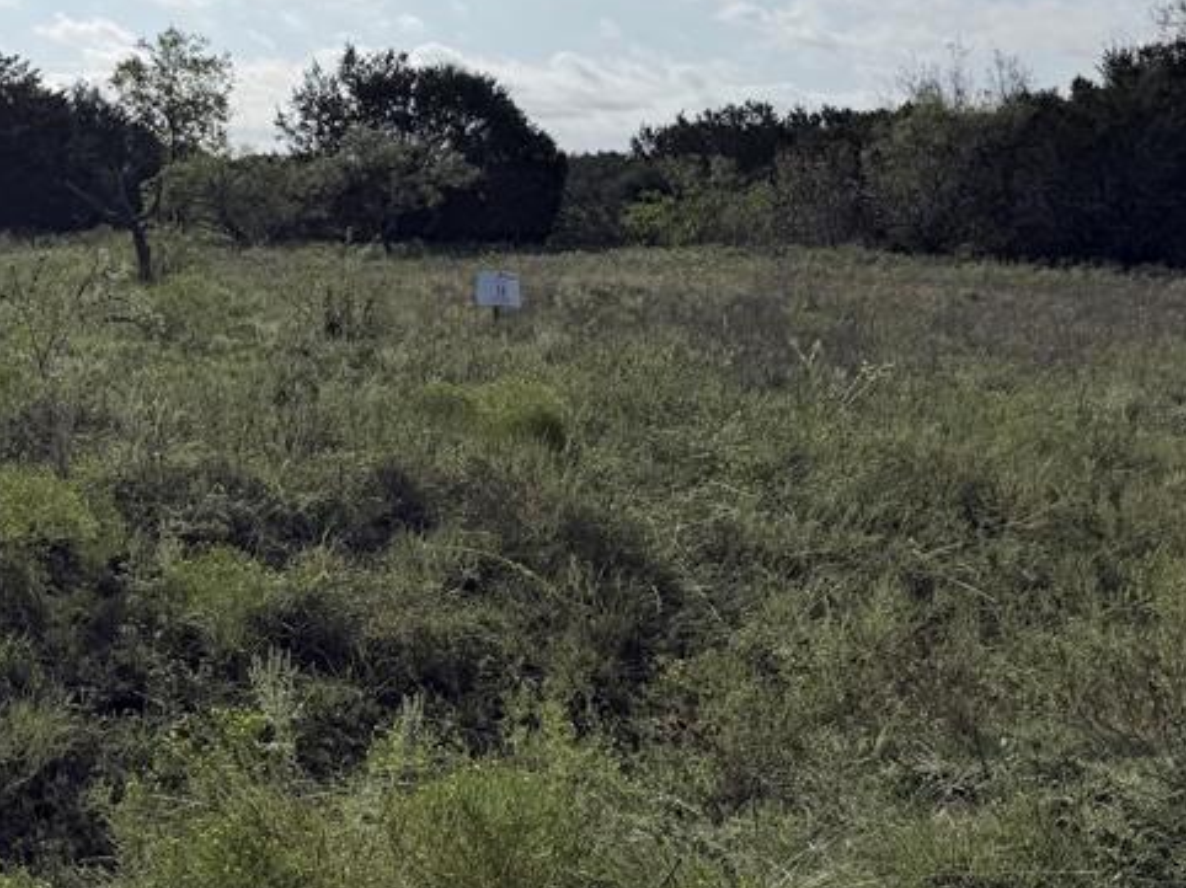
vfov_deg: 28.3
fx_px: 1746
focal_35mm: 51
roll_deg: -0.6
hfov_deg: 34.9
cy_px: 285
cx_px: 69
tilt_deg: -4.2
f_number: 1.78
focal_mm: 6.76
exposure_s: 1/22727
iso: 80
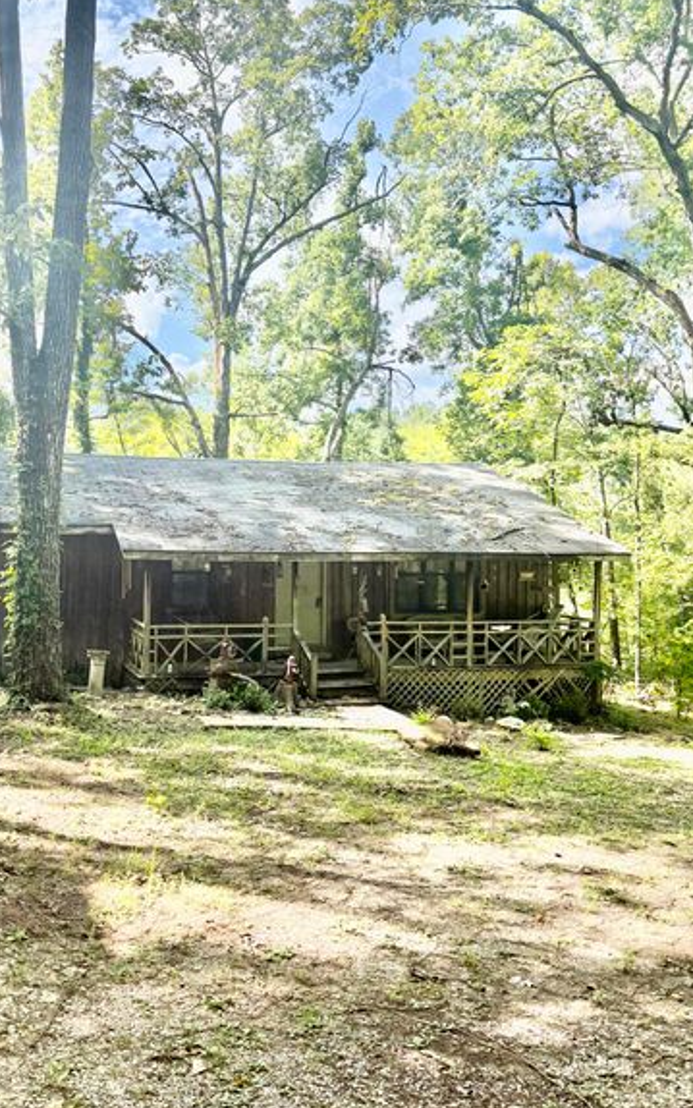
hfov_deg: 39.1
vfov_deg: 59.6
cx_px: 253
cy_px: 532
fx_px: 967
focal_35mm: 32
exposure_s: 1/1751
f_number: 1.6
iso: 64
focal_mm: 5.96
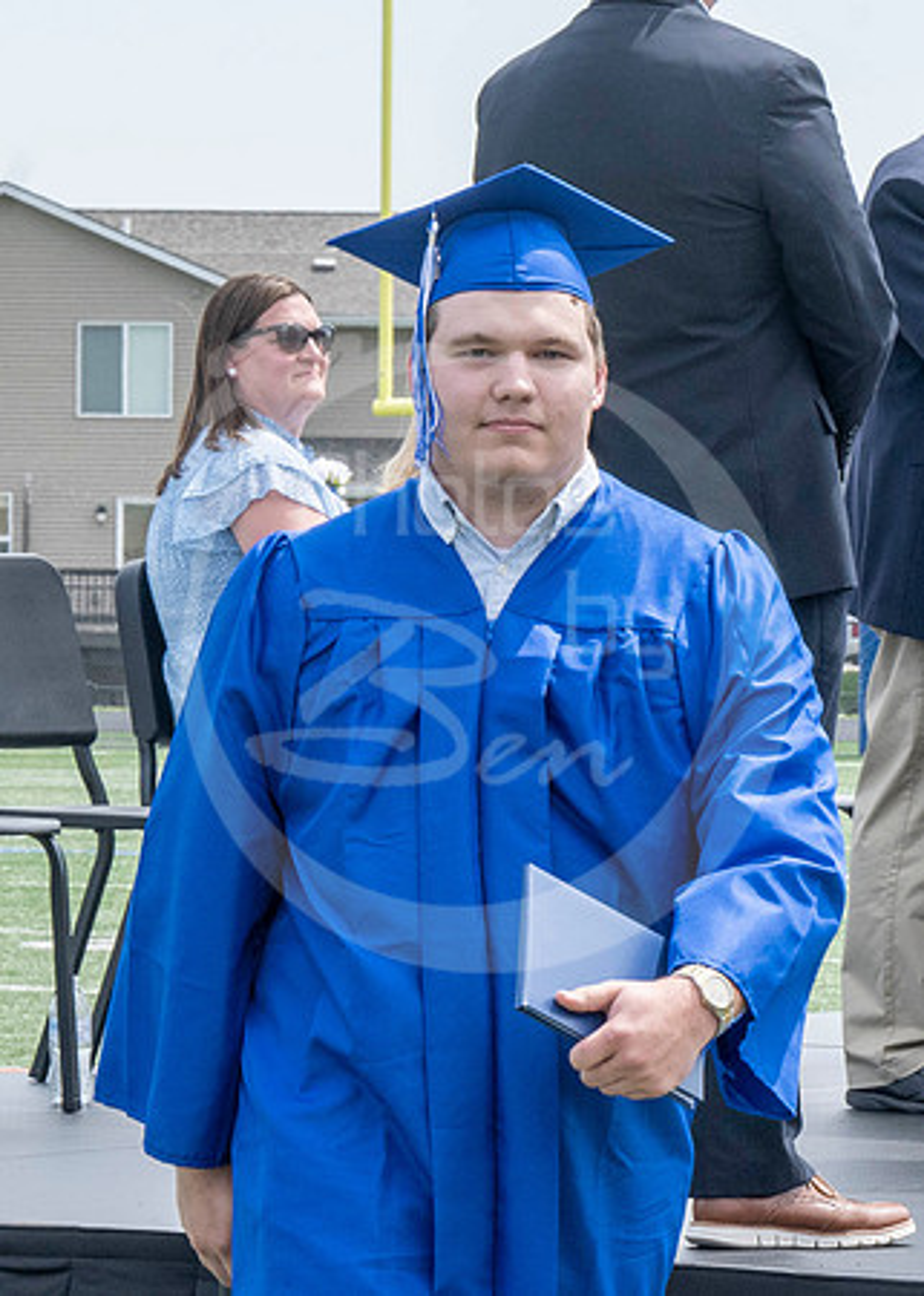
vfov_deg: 8.3
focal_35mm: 243
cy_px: 481
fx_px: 8920
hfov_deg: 5.9
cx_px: 131
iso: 200
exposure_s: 1/250
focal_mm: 70
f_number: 13
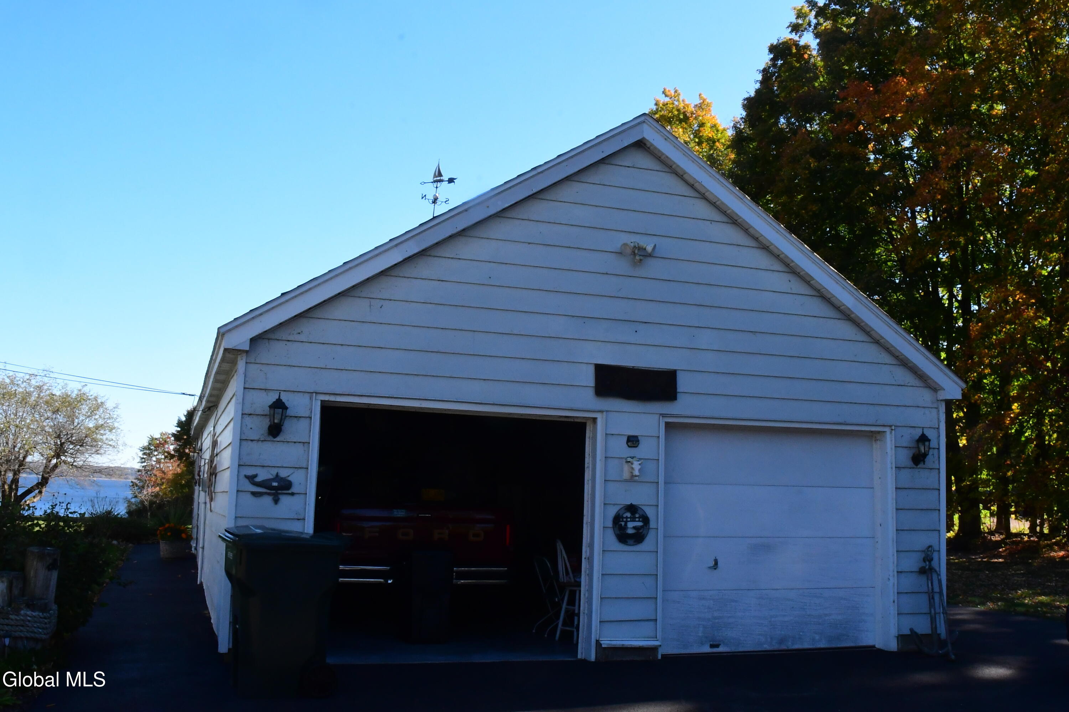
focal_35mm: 36
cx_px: 534
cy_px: 356
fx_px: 1069
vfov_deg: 36.9
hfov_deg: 53.1
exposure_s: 1/200
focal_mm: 18
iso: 1600
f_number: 22
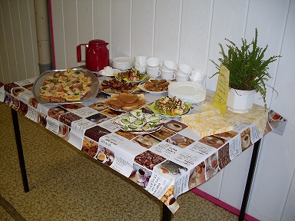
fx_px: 324
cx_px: 148
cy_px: 110
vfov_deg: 37.7
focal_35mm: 38
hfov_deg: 49.0
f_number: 2.8
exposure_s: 1/45
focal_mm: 6.3
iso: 100
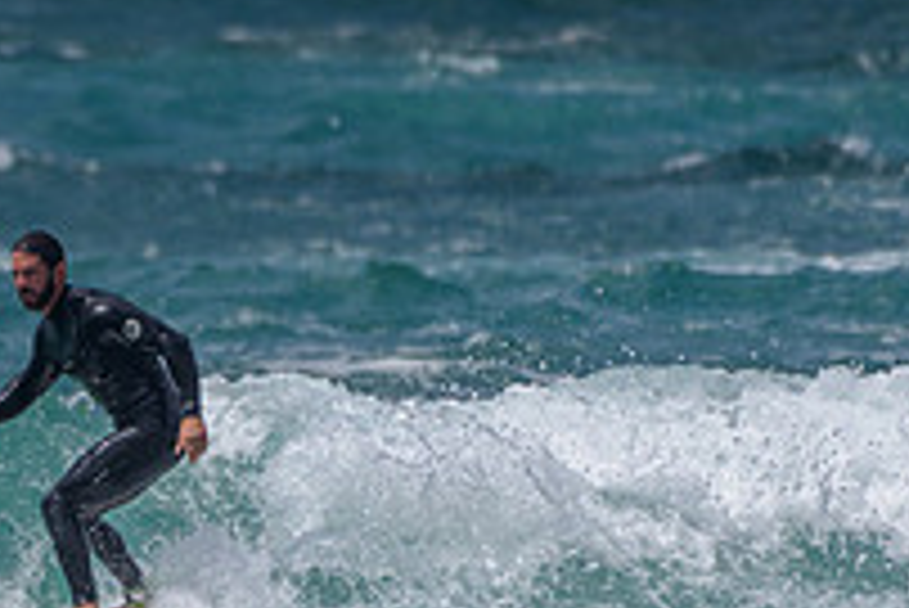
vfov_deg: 0.8
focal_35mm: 1820
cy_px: 421
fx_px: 45986
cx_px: -136
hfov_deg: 1.1
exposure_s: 1/2000
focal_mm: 500
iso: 90
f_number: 5.6
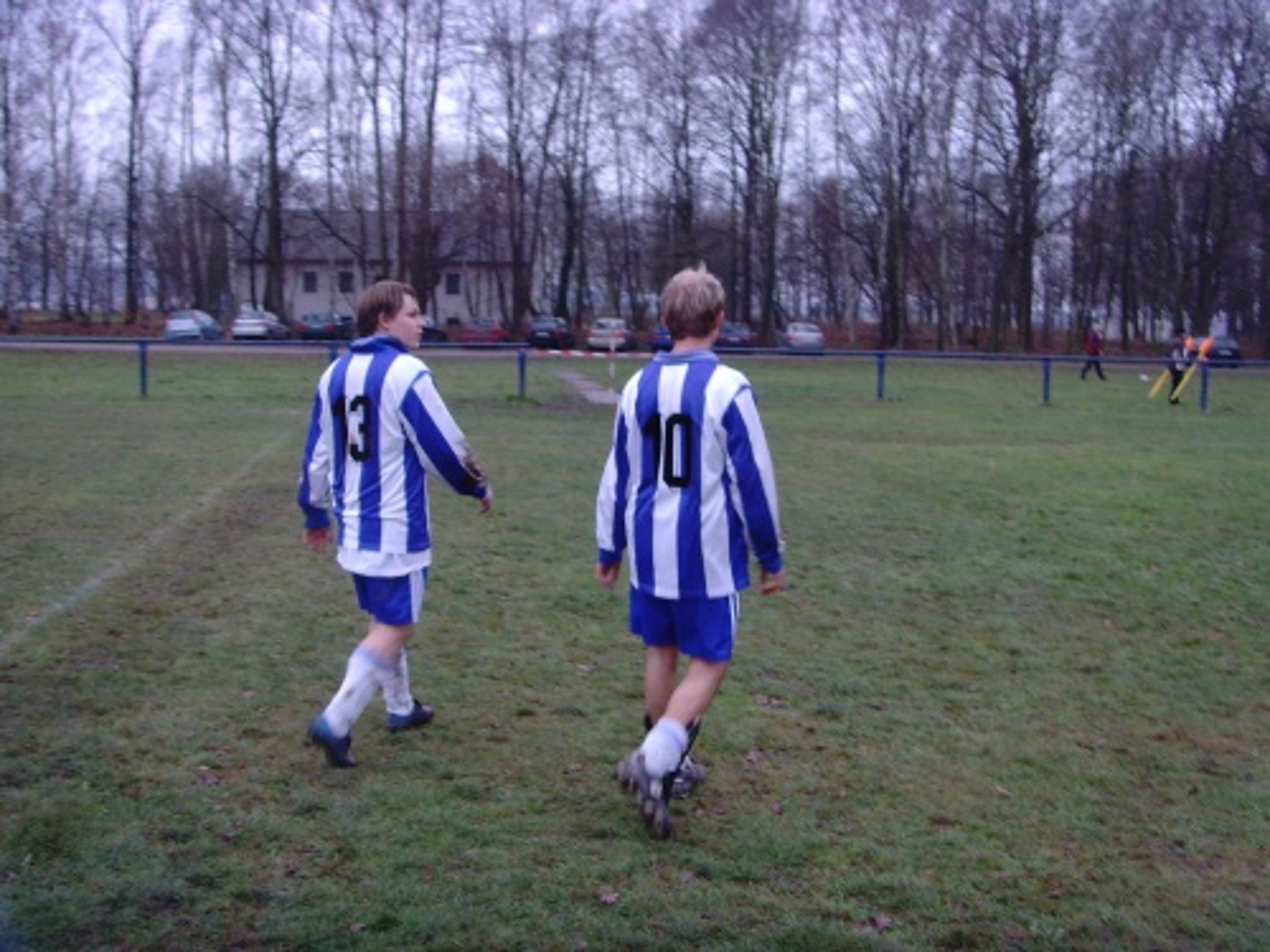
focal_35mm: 39
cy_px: 476
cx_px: 635
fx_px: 1431
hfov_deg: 47.9
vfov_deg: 36.8
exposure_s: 1/45
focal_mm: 6.6
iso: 200
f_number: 3.5
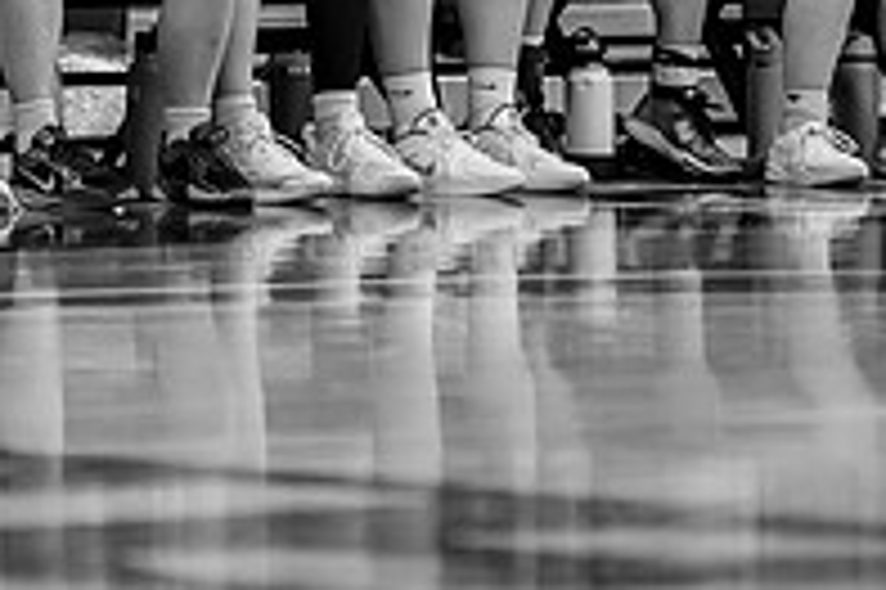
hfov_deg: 5.3
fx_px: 9566
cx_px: 52
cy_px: -274
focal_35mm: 389
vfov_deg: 3.5
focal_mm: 123
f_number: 2.8
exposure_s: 1/640
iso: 1600
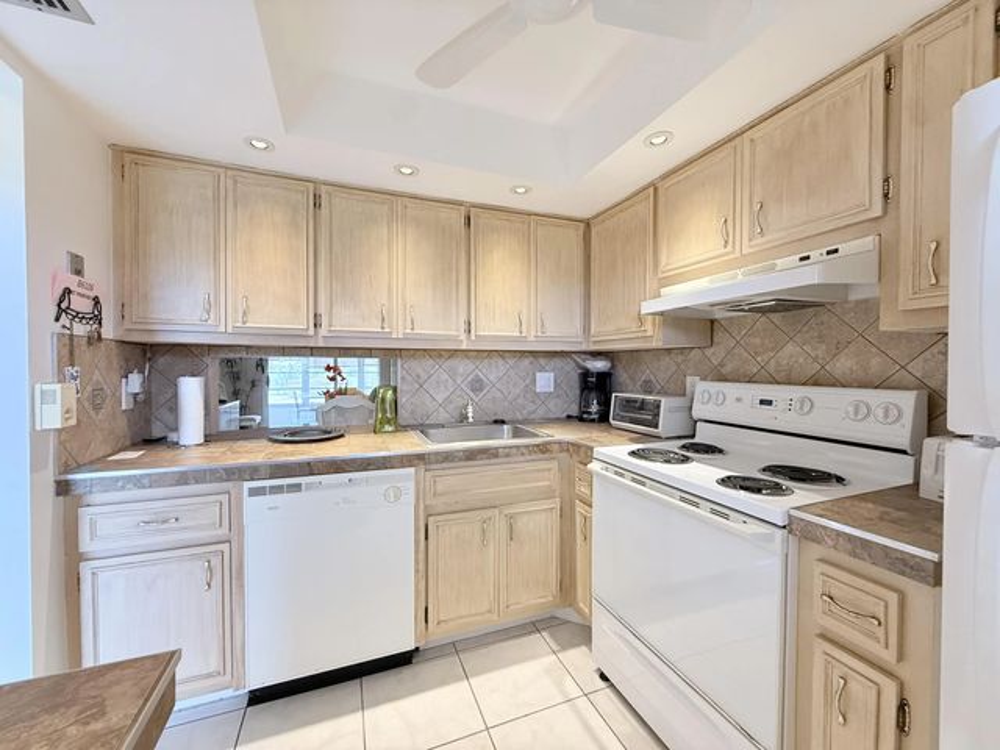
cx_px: 500
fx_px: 404
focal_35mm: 14
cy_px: 375
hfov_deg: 102.1
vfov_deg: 85.7
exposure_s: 1/120
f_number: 2.2
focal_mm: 2.22
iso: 250
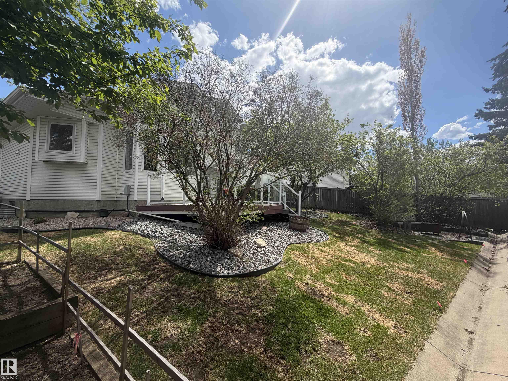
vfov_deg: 85.7
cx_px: 254
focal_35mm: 14
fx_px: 205
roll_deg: +0.0
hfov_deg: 102.1
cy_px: 190
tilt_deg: +2.4
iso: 32
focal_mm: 2.22
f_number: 2.2
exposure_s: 1/841
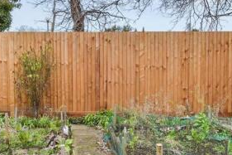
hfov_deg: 53.8
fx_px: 225
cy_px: 59
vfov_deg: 37.6
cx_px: 86
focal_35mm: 35
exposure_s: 1/125
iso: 320
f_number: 8
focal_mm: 10
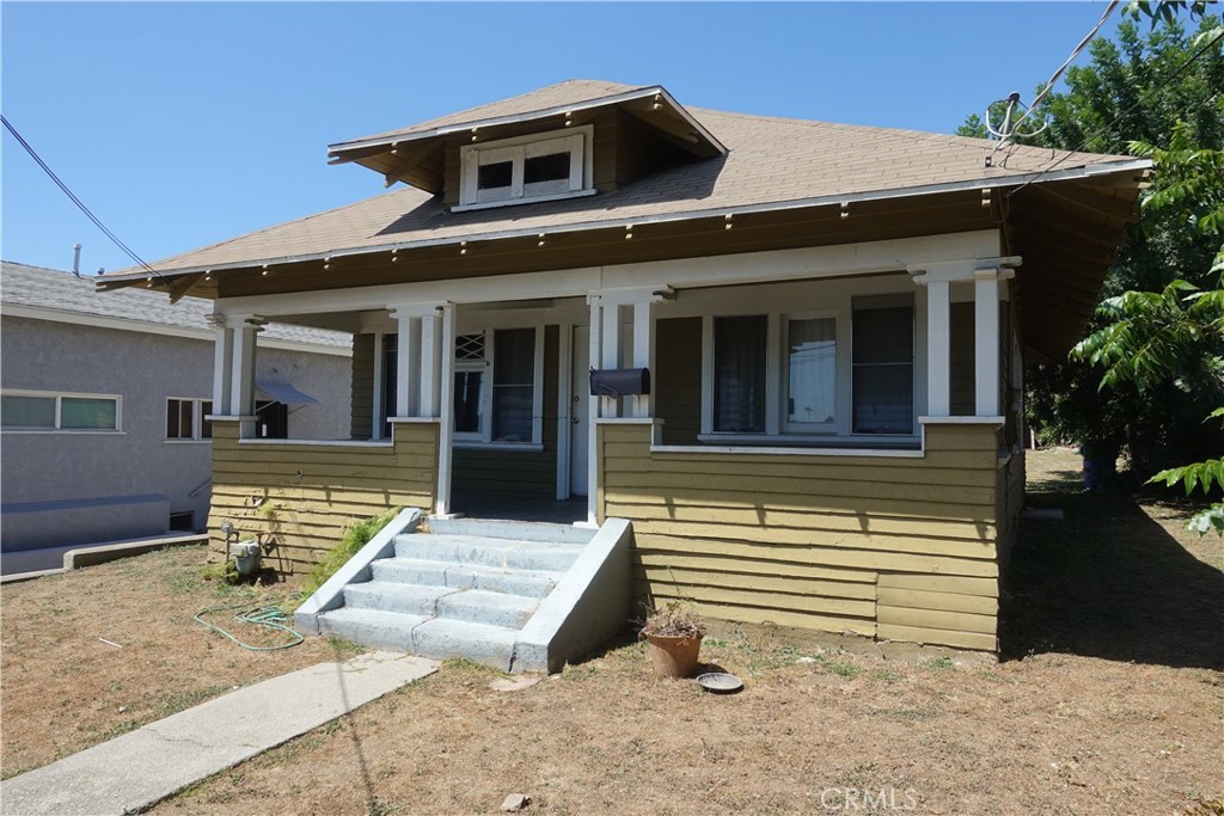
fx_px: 816
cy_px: 408
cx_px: 612
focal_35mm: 24
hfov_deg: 73.7
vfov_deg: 53.1
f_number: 5.6
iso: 125
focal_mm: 8.8
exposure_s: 1/400
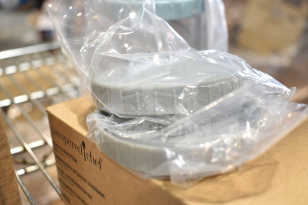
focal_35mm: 45
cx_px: 154
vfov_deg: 29.9
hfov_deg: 43.6
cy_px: 102
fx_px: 385
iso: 360
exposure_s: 1/50
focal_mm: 30
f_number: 4.2
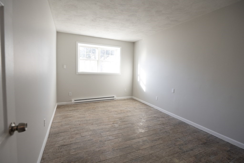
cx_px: 122
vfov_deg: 73.8
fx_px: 108
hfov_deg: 96.7
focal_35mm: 16
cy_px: 82
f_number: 4
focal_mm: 16
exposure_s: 1/200
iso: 1000
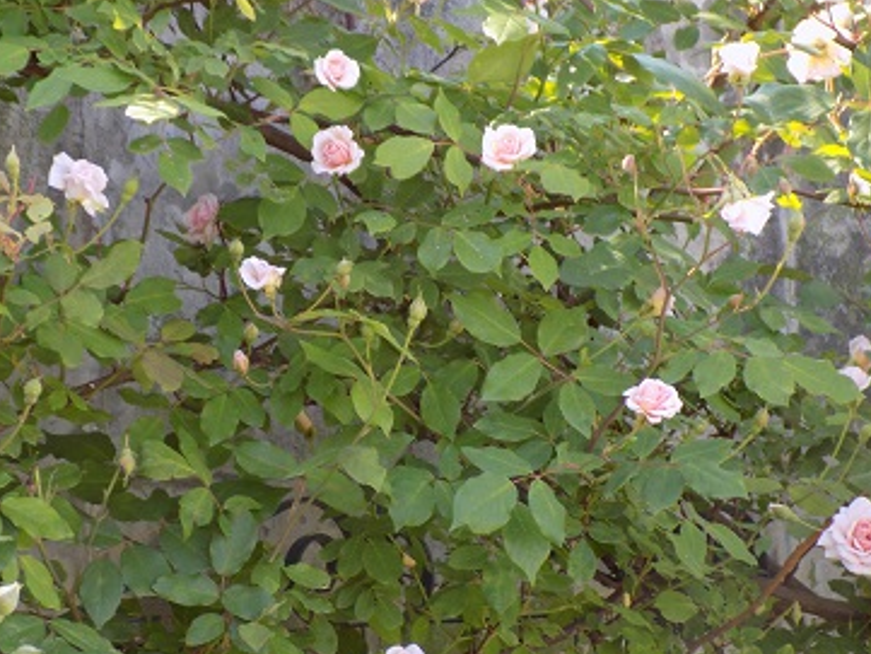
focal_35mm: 129
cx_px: 429
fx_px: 3247
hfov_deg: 15.3
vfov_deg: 11.5
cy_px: 314
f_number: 4.6
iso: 80
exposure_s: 1/30
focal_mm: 17.2
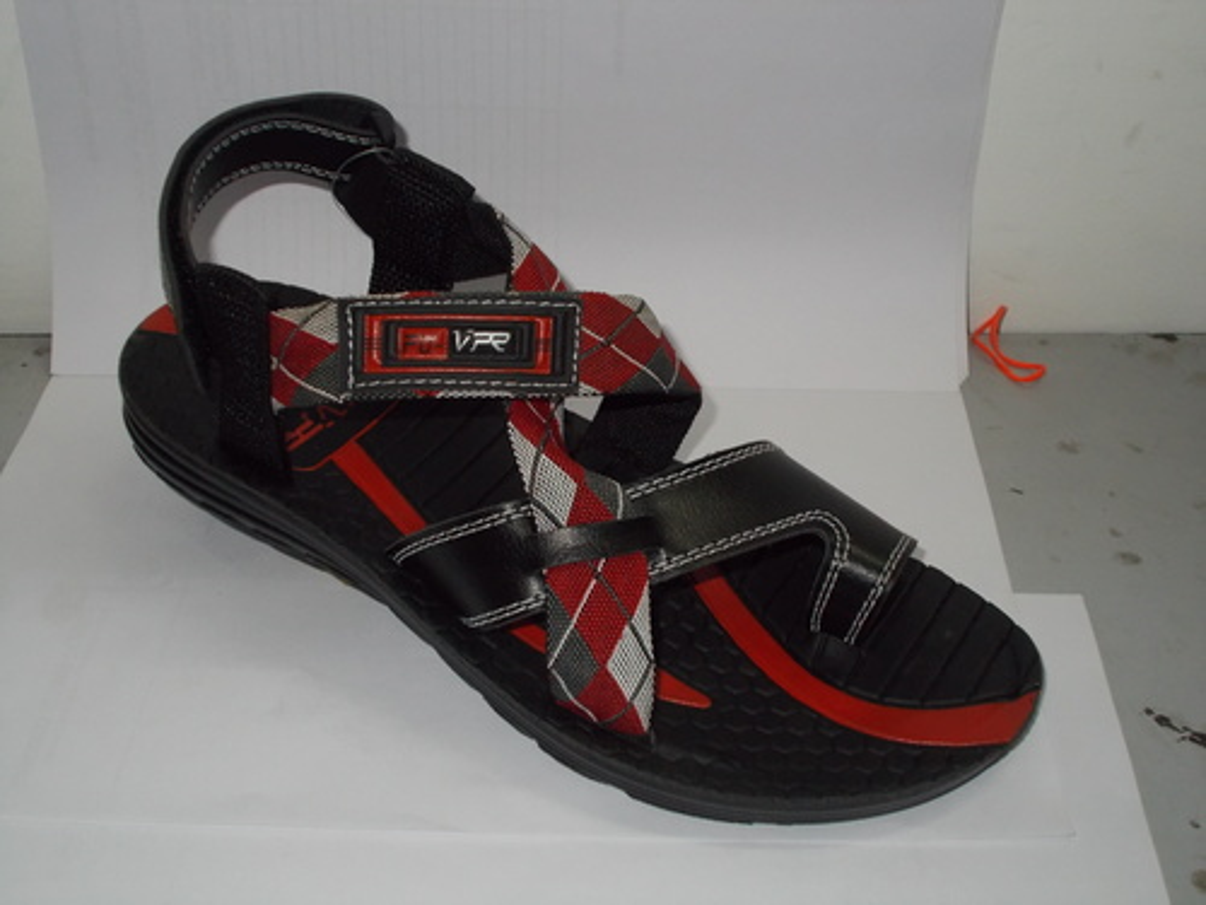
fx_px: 1533
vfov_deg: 32.9
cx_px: 603
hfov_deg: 42.9
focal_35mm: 44
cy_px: 452
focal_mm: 7.9
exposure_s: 1/30
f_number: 4.2
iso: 200
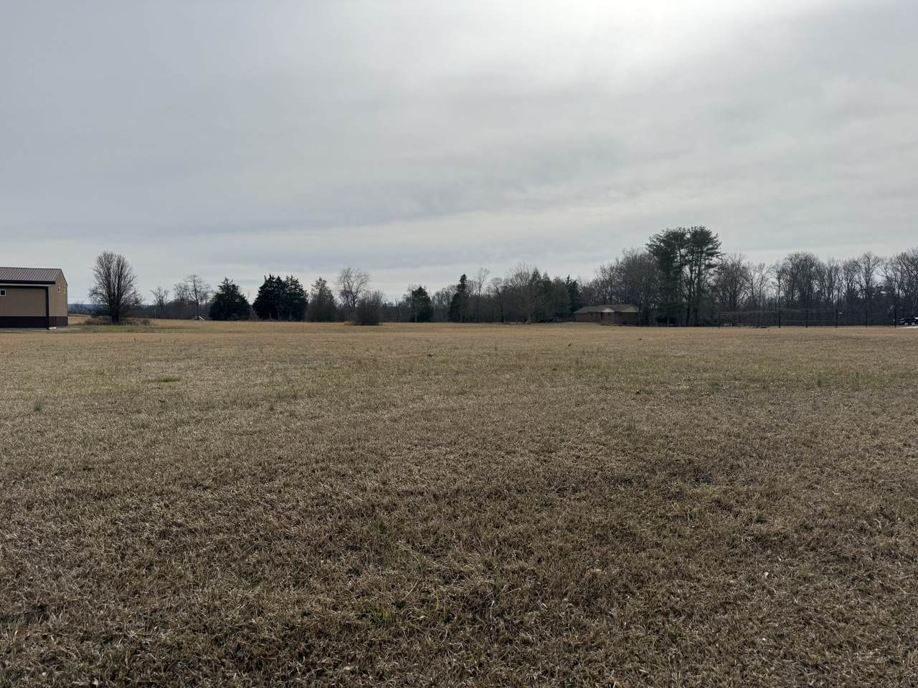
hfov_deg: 71.6
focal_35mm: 24
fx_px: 636
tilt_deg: -1.1
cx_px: 459
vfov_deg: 56.8
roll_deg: -0.3
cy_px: 344
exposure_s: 1/10309
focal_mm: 6.76
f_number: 1.78
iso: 80
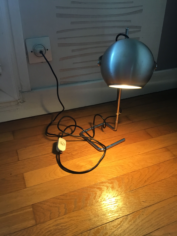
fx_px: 211
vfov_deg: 58.4
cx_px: 88
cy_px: 118
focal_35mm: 31
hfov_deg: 45.4
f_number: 2.4
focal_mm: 3.3
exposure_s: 1/33
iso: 50
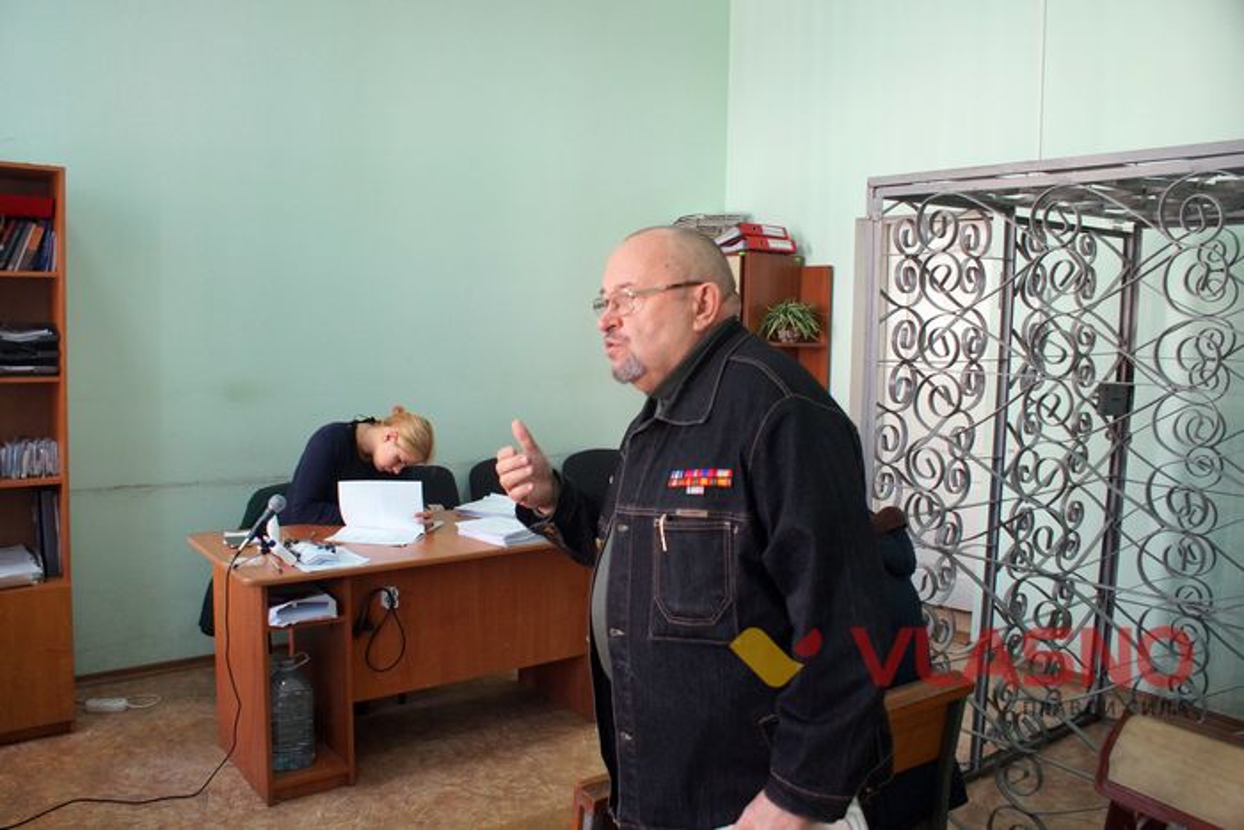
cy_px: 415
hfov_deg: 61.9
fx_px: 1037
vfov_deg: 43.6
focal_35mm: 30
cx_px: 622
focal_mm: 20
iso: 800
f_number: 4
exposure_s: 1/60
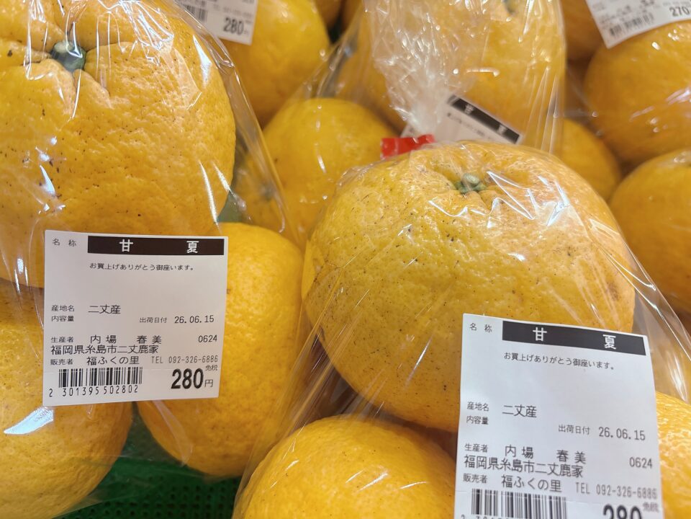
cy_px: 260
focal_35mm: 26
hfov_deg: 67.3
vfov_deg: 53.1
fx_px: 519
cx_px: 346
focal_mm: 5.96
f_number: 1.6
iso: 100
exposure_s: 1/120
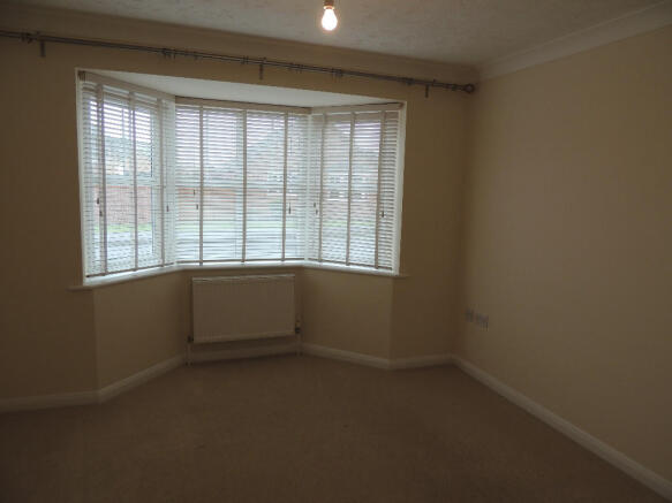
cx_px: 336
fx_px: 466
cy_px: 252
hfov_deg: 71.6
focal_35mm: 24
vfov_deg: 56.8
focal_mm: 4.3
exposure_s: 1/60
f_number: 3
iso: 100
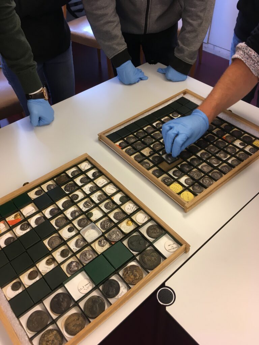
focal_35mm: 29
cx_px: 130
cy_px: 172
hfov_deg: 48.2
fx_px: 289
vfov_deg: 61.7
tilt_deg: -47.2
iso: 80
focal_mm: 4.15
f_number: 2.2
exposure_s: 1/33
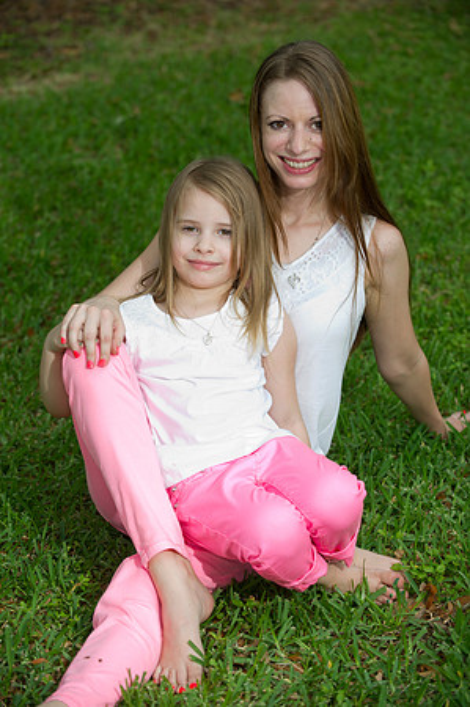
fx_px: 1865
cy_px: 354
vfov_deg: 21.5
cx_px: 235
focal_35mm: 95
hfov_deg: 14.4
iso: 200
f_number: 3.5
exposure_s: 1/250
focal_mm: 95
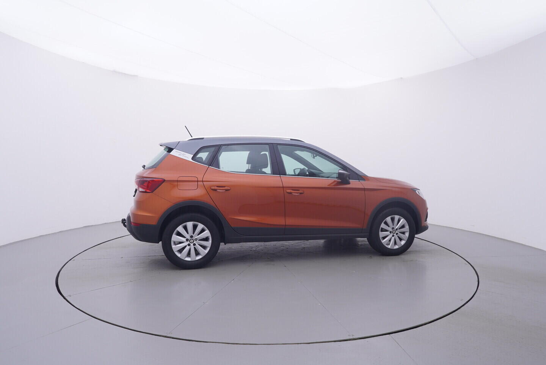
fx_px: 341
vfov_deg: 56.2
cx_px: 273
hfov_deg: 77.3
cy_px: 182
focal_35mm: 22
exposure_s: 1/80
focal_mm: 15
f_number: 5
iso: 200
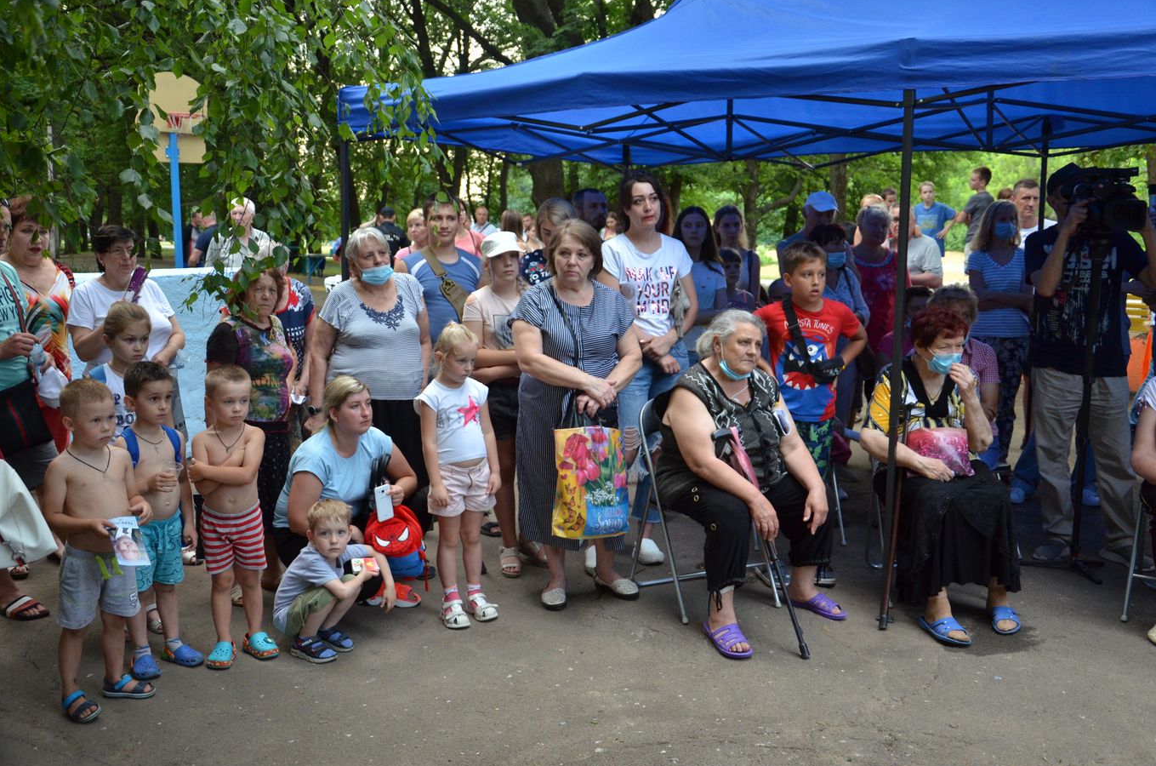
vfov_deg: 38.7
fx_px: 1089
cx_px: 581
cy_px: 376
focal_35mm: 34
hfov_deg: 55.9
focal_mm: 22
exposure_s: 1/320
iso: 800
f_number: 3.8
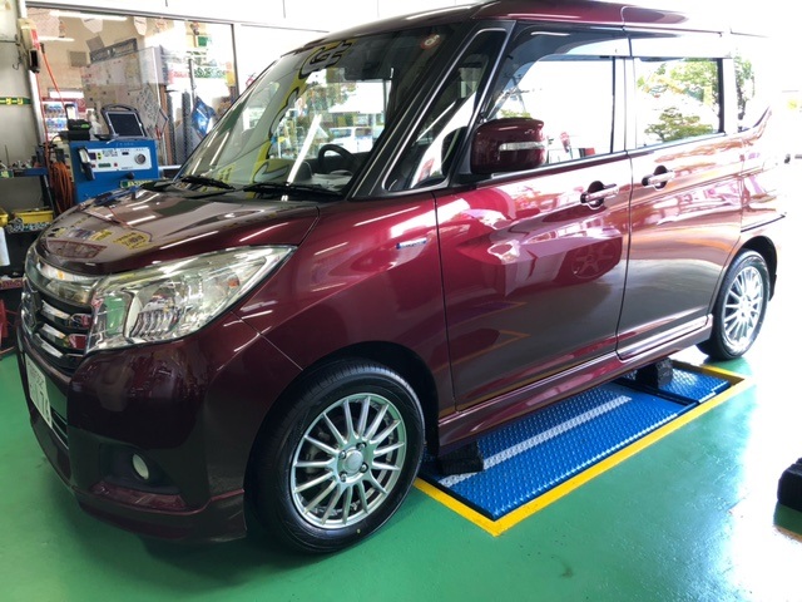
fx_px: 649
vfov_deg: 49.7
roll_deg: +1.6
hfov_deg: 63.4
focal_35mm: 28
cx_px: 401
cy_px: 301
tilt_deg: -13.7
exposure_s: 1/24
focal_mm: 4
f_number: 1.8
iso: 32
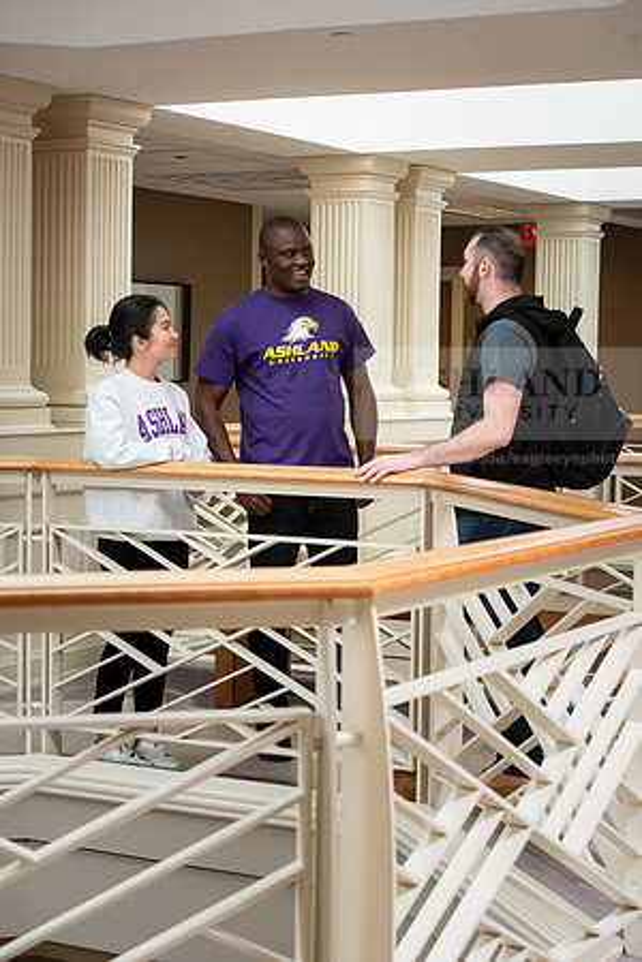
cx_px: 321
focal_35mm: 70
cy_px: 481
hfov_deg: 19.5
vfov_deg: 28.8
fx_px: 1872
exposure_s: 1/200
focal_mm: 70
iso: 1000
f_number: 7.1
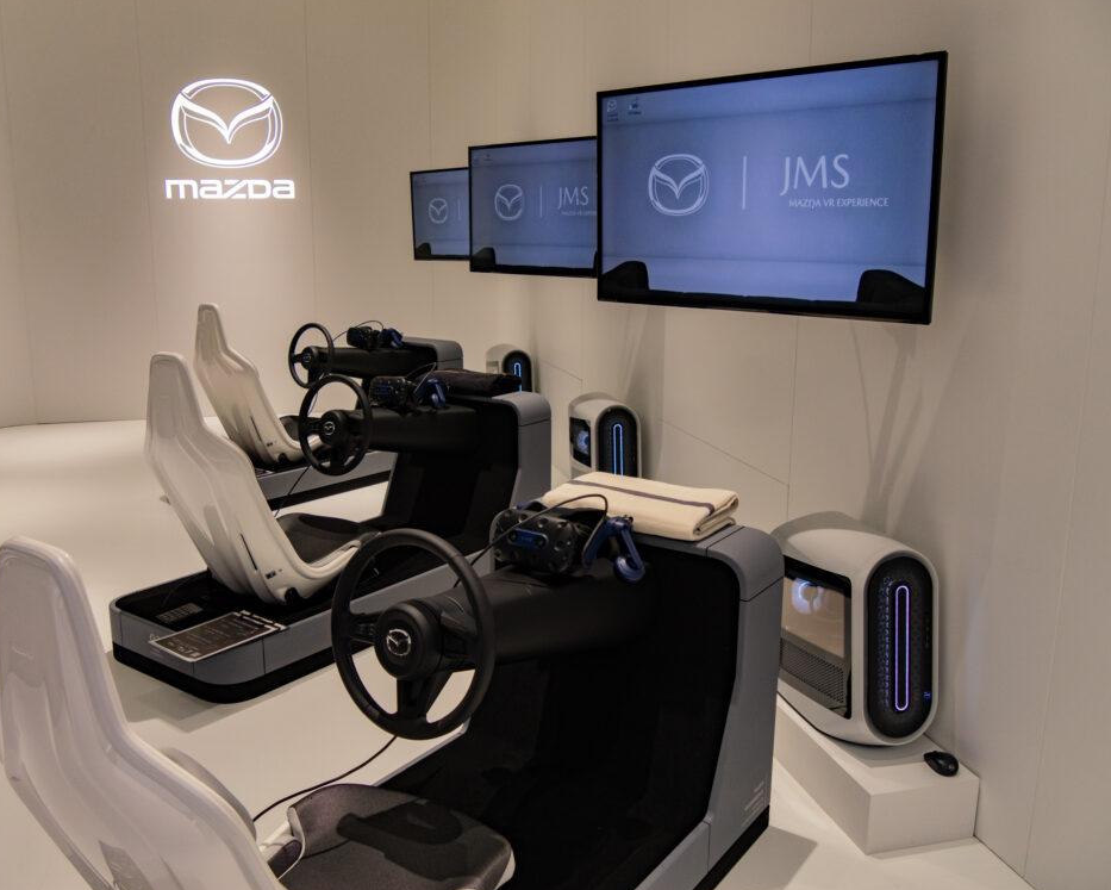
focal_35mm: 30
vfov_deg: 48.5
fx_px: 987
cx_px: 522
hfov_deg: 58.7
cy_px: 445
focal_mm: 14
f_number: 5.6
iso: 800
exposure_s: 1/125
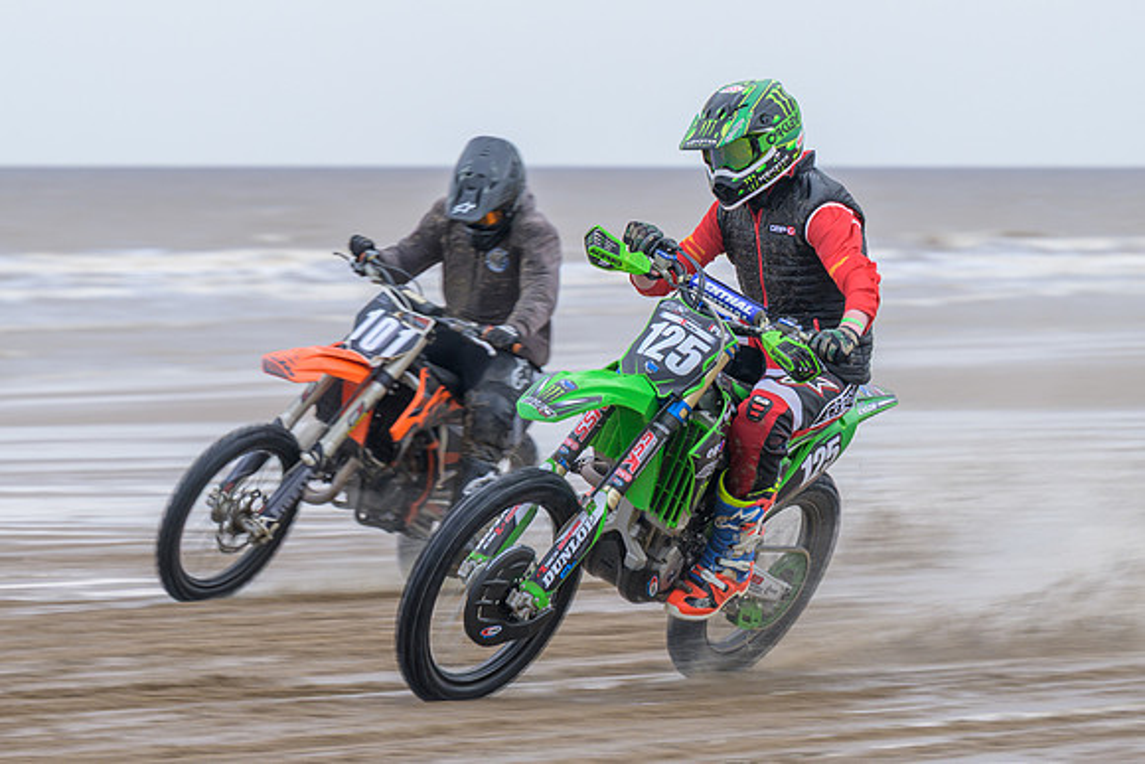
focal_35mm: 272
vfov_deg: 5.1
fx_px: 8660
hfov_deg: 7.6
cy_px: 463
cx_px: 550
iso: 110
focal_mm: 140
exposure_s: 1/200
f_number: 6.3
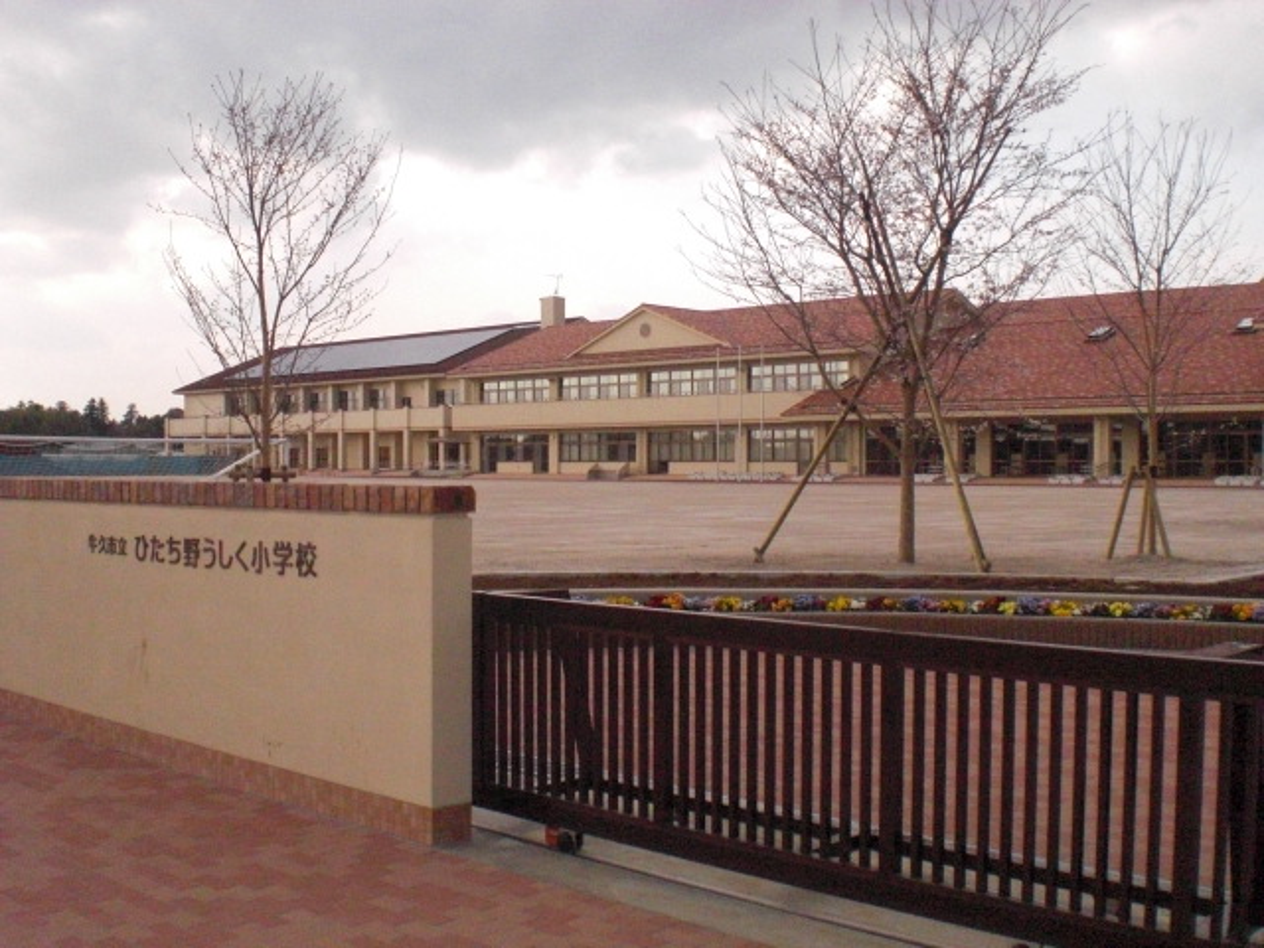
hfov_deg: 49.0
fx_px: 1388
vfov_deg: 37.7
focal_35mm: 38
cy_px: 474
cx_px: 632
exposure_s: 1/1600
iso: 800
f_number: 5.6
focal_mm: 6.3
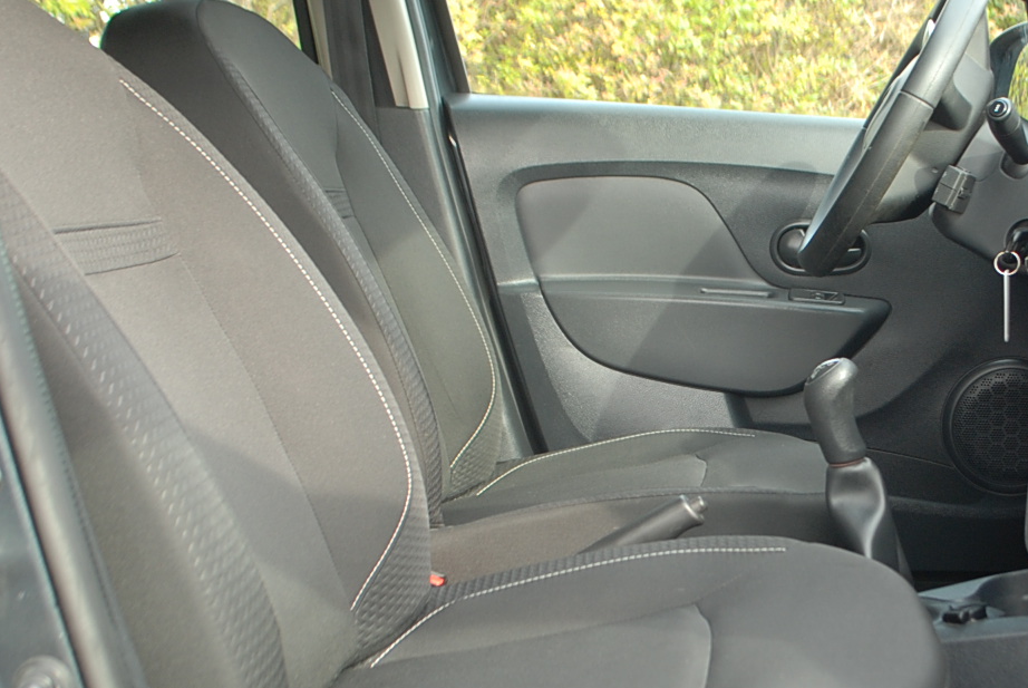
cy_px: 384
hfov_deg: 31.4
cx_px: 749
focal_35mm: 63
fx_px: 1801
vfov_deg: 21.6
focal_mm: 20
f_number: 4
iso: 200
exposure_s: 1/60
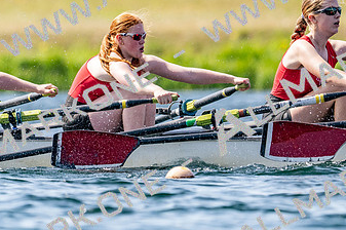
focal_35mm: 1034
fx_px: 9928
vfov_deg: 1.3
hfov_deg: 2.0
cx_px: 126
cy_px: 60
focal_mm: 400
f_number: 4.5
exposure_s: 1/2500
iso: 280
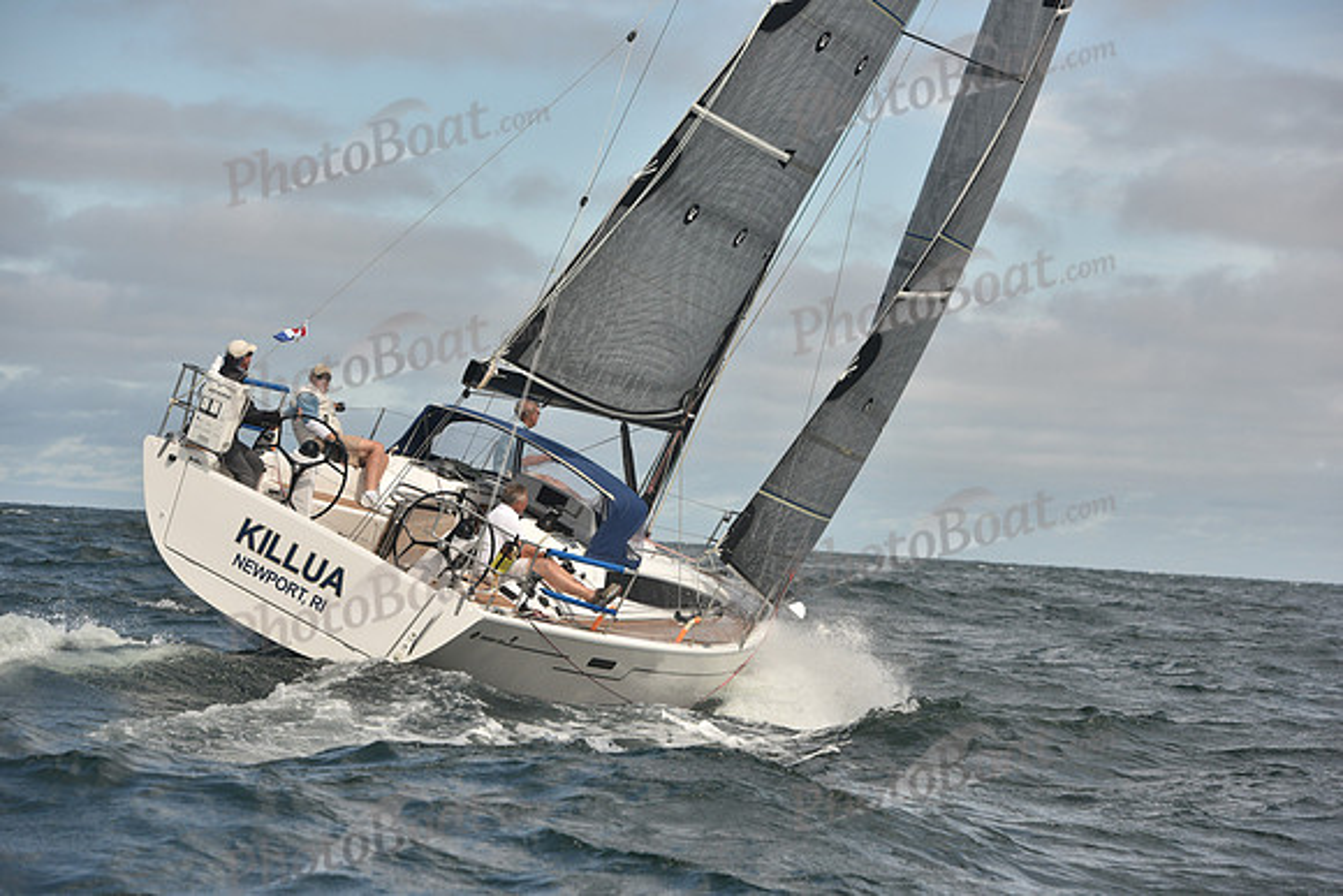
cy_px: 448
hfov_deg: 16.4
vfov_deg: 11.0
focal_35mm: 125
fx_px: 4664
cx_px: 672
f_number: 6.3
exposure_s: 1/1000
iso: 320
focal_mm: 125
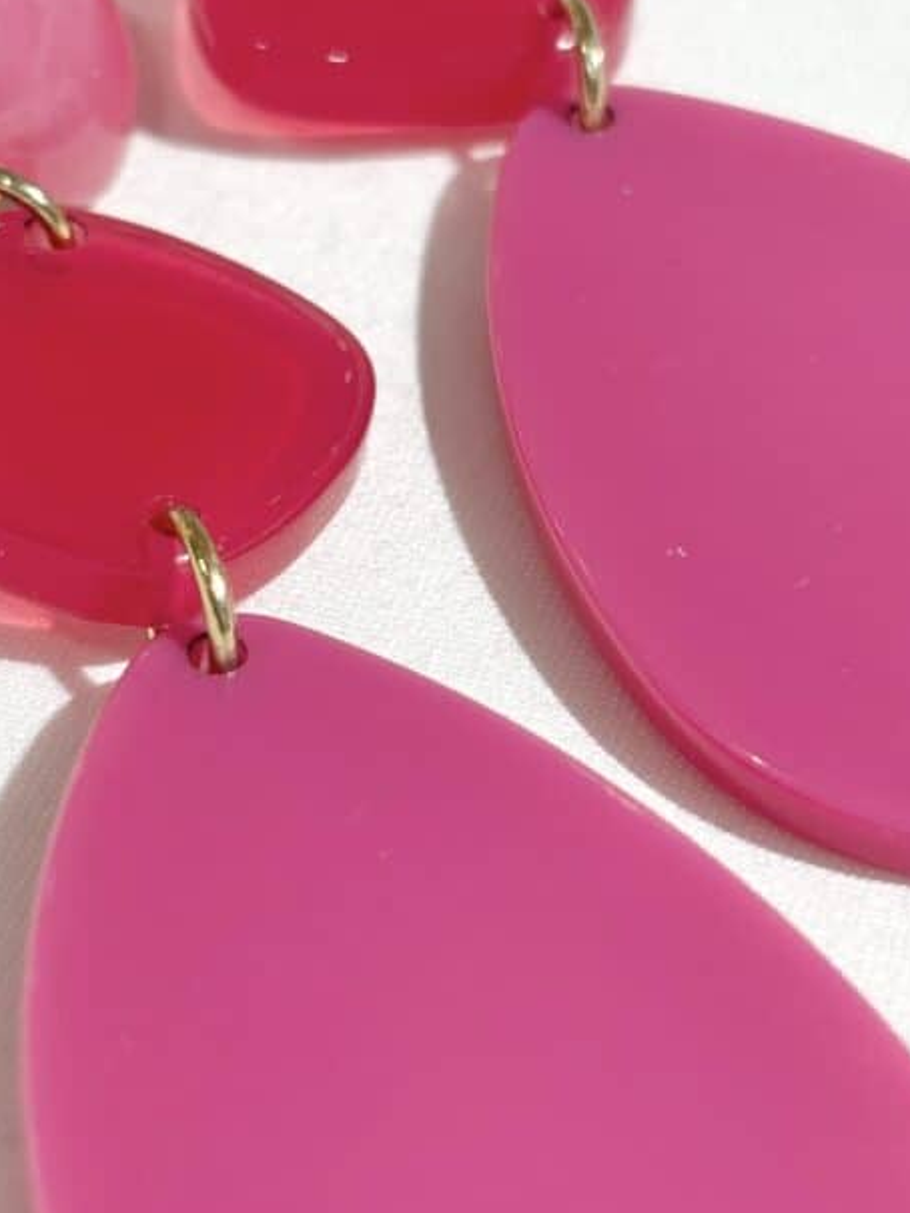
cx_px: 345
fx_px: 3083
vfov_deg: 22.2
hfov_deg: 16.8
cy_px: 591
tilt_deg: -45.3
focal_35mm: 88
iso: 32
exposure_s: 1/100
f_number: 1.6
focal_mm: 5.96
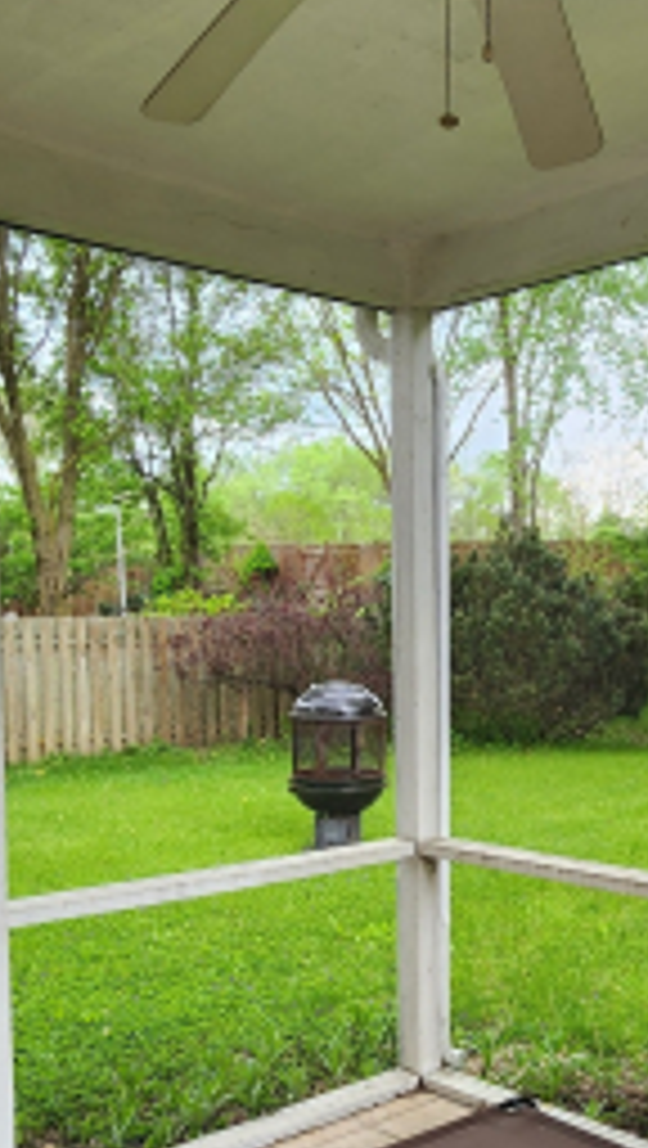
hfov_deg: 31.6
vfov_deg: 53.7
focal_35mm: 37
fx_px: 1127
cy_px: 666
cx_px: 475
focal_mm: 2.2
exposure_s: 1/60
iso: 100
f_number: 2.2
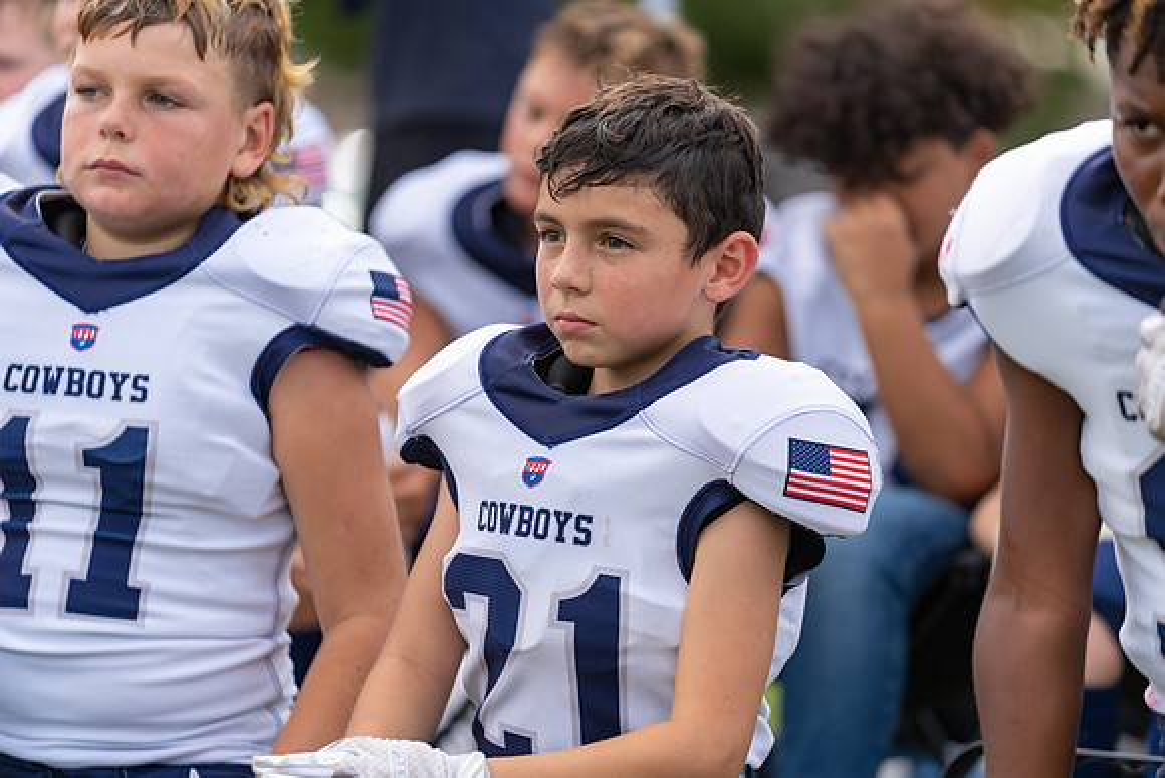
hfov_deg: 10.7
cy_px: 389
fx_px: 6214
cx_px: 582
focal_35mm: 192
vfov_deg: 7.2
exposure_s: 1/500
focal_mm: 192
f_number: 2.8
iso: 100
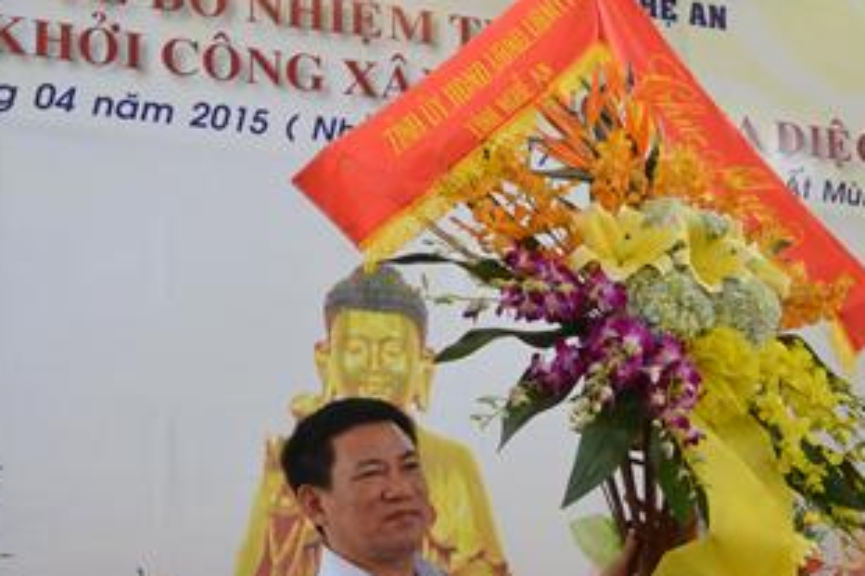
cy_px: 557
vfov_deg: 17.8
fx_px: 1801
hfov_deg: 26.6
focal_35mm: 75
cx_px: 656
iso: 320
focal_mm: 14
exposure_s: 1/125
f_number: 4
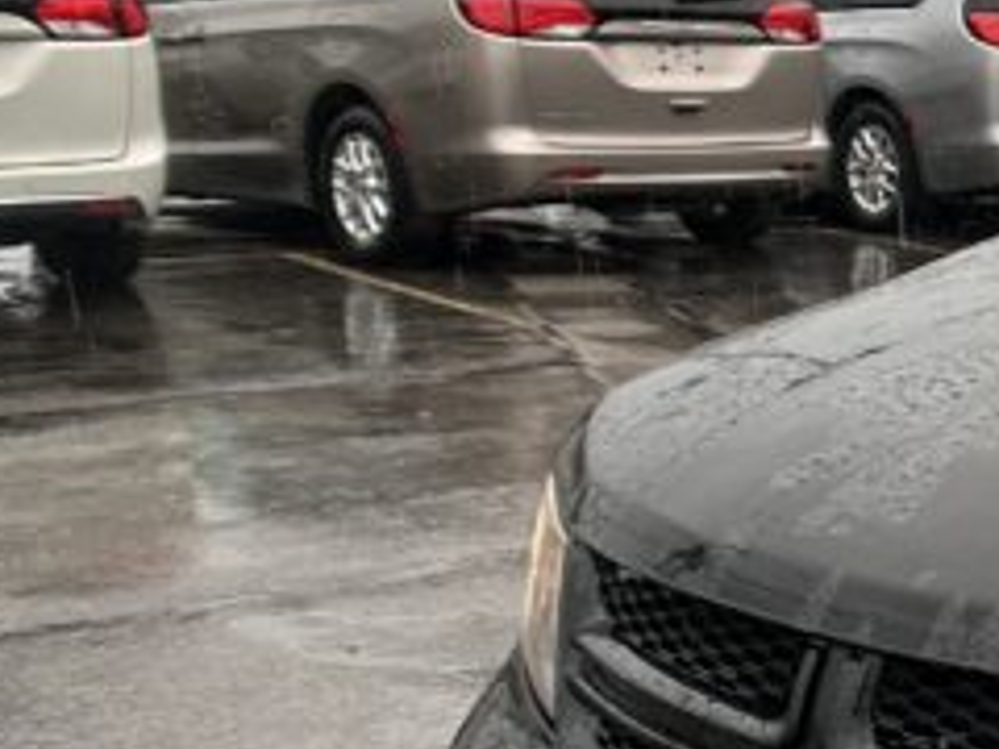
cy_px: 549
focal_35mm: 111
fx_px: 3203
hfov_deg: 16.0
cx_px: 1569
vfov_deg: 13.3
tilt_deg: -12.1
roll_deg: -3.8
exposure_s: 1/272
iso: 40
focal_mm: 5.7
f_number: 1.5
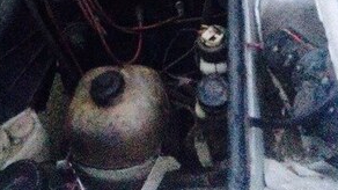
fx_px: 547
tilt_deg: -41.5
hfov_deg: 34.3
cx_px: 138
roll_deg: +17.1
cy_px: -35
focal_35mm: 61
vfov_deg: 18.7
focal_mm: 4.12
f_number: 2.4
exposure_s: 1/15
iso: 2500
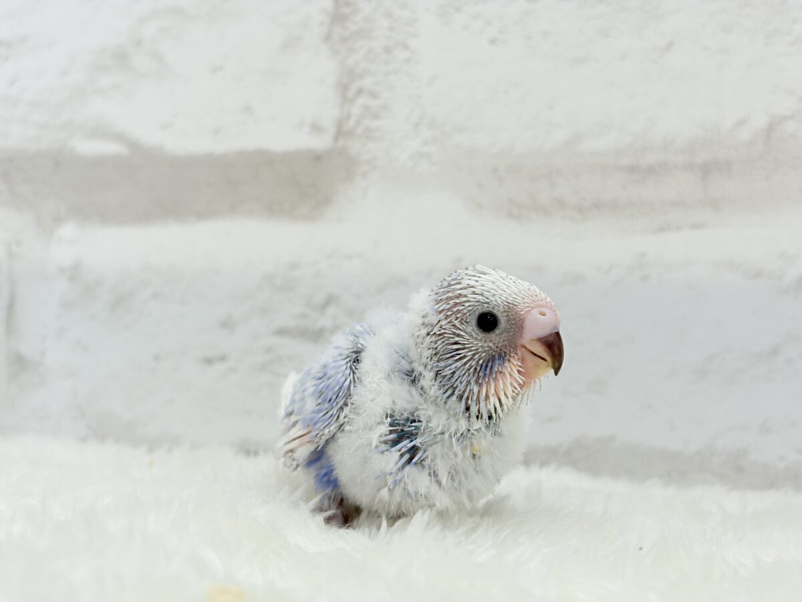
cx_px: 401
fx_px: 1205
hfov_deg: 36.8
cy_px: 301
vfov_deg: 28.0
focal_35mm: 52
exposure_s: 1/100
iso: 64
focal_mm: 5.96
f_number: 1.6
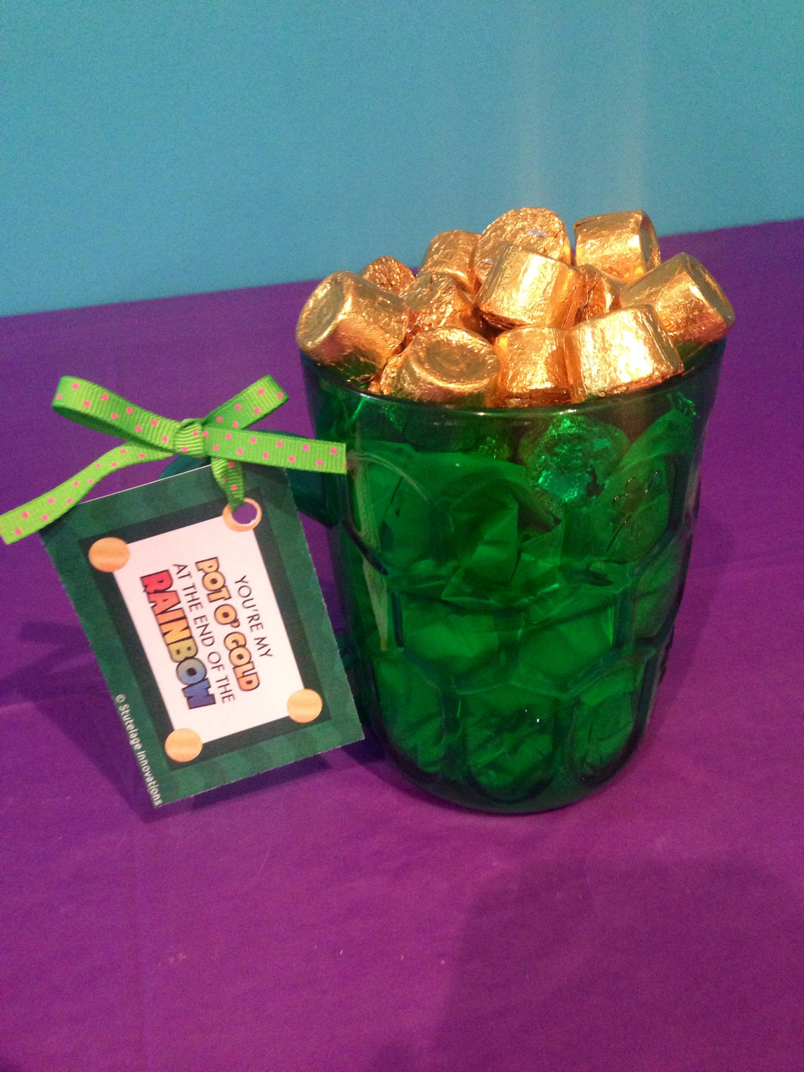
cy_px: 536
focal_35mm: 33
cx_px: 402
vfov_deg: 55.4
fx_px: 1022
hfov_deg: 42.9
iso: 400
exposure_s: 1/17
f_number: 2.4
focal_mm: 4.12
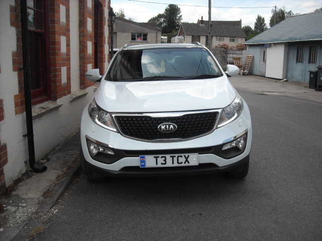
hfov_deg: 52.6
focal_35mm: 35
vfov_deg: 40.7
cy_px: 120
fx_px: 326
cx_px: 161
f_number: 5.6
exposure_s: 1/192
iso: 64
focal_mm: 5.7
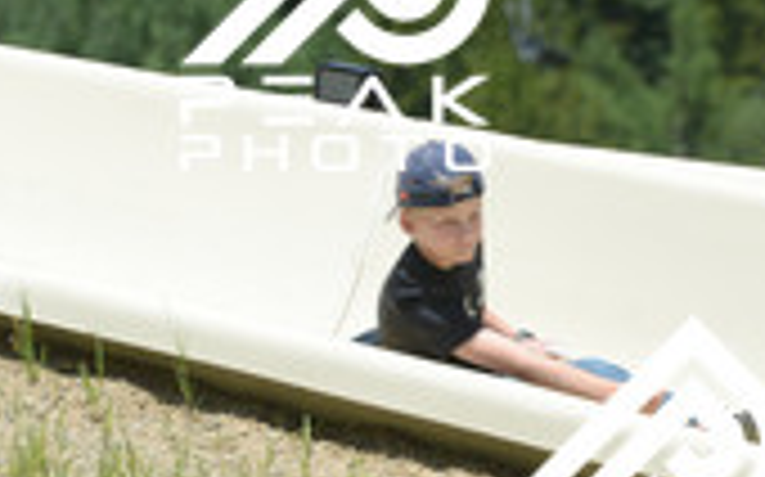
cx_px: 652
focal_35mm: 469
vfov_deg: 2.8
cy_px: 448
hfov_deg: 4.5
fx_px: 9772
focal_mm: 195
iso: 200
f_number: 6.3
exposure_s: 1/640
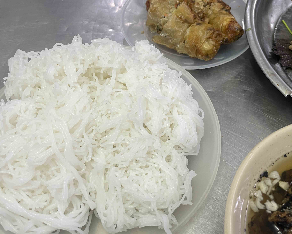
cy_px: 110
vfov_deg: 41.1
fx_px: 311
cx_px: 161
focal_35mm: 36
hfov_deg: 50.2
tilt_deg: -55.0
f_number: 1.6
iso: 80
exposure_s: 1/50
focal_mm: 4.2
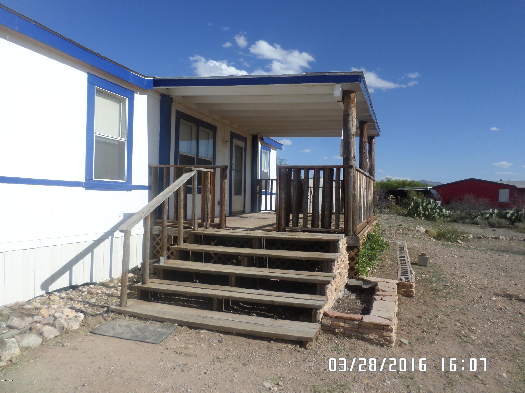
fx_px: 379
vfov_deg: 54.9
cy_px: 196
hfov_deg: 69.4
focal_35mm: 25
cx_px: 262
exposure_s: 1/2000
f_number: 2.5
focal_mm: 4.5
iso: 80
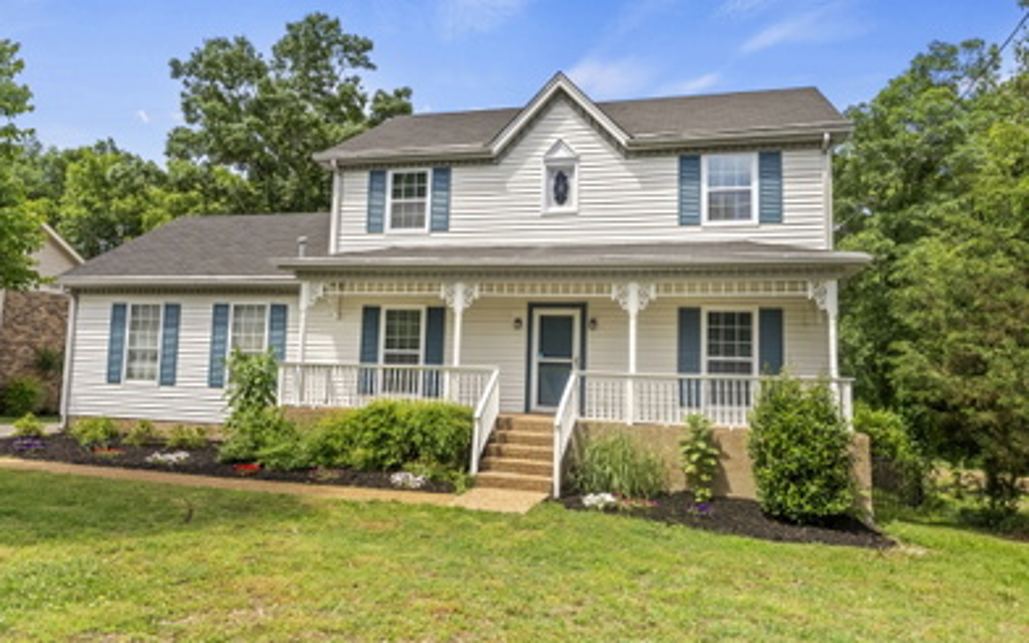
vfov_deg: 49.3
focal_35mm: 25
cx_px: 507
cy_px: 311
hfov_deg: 72.5
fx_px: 701
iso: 640
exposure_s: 1/2000
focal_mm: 24
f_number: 2.8
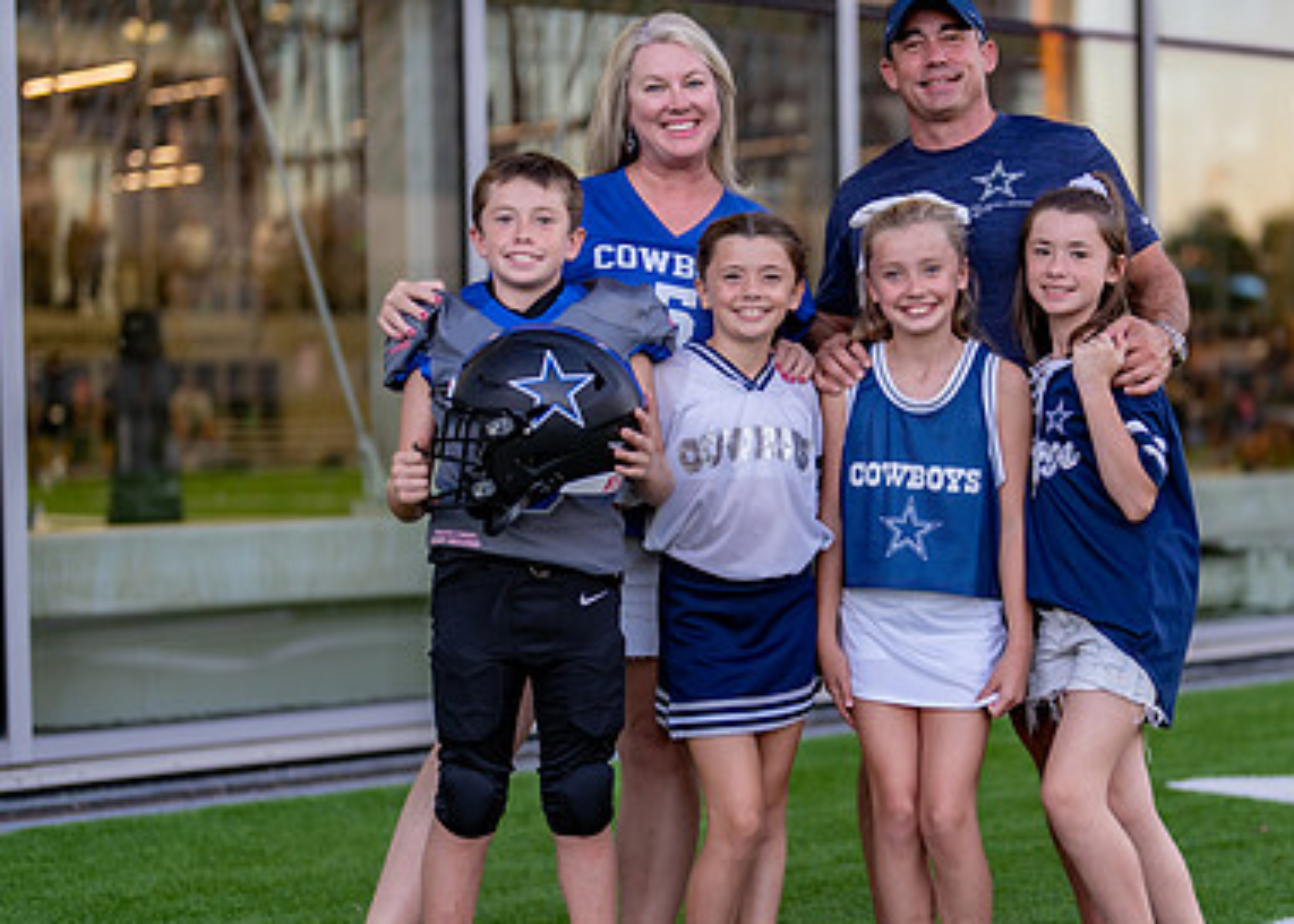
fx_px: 2976
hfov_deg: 24.4
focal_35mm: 81
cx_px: 900
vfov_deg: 17.6
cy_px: 503
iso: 100
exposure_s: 1/320
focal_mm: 50
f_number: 1.2
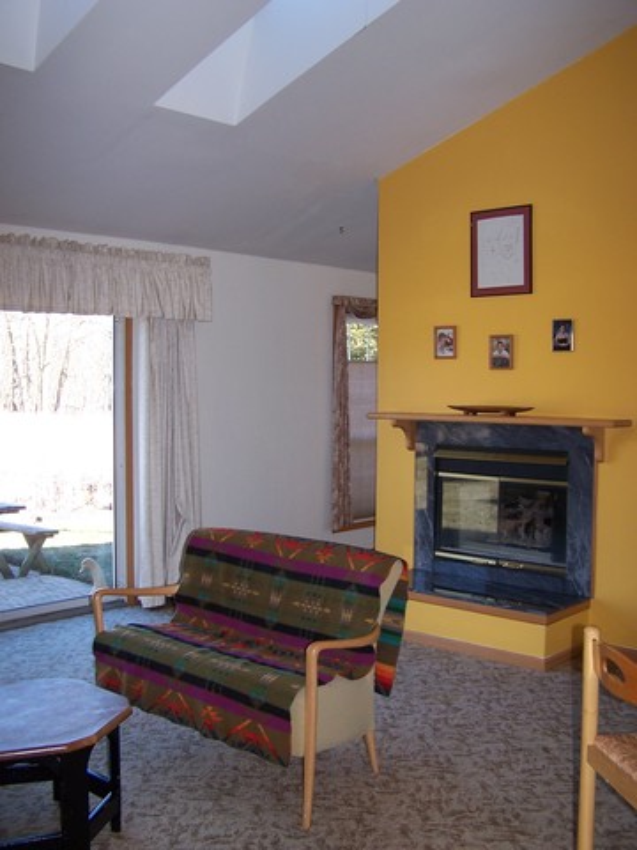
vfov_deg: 49.0
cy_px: 425
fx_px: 932
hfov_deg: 37.7
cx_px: 318
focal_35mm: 38
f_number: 2.8
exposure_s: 1/60
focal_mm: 6.3
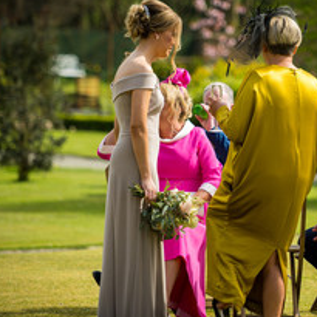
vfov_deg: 6.6
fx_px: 2735
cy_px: 133
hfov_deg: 6.6
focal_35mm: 264
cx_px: 251
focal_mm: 140
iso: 100
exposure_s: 1/1250
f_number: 2.8
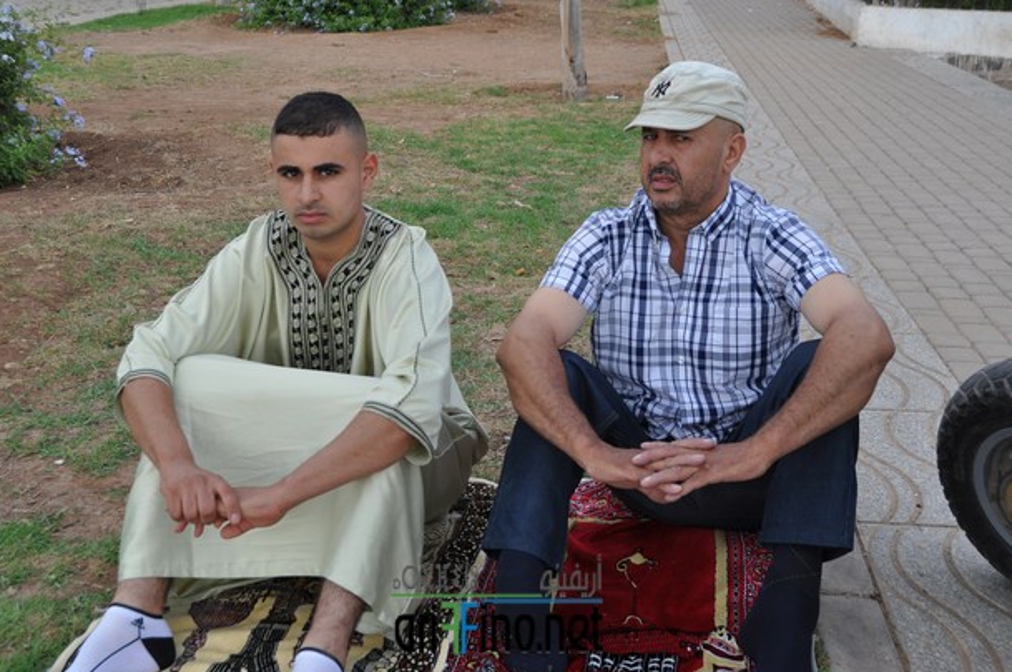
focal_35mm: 41
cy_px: 342
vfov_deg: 32.5
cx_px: 497
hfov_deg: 47.5
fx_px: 1151
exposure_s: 1/200
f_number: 7.1
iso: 200
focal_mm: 26
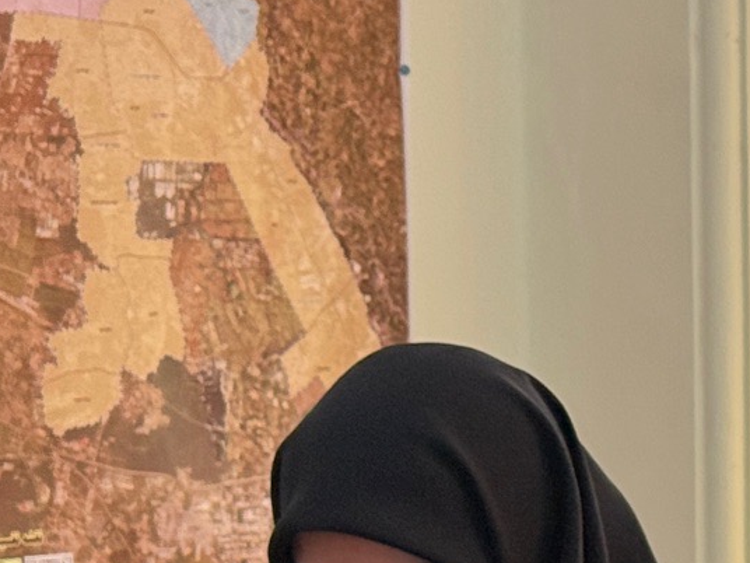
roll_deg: -0.3
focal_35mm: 172
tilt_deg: -5.3
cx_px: 1285
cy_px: 556
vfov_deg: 8.6
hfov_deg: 10.9
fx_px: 3727
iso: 125
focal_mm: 6.76
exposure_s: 1/87
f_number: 1.78
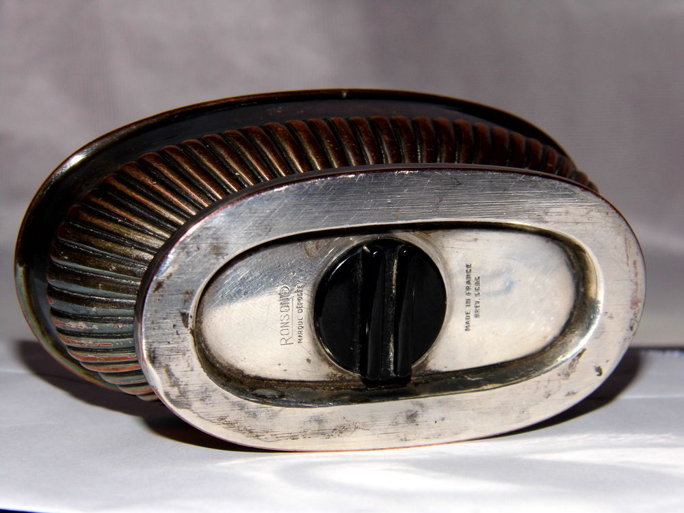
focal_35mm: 106
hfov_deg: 18.5
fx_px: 2095
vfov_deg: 14.0
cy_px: 256
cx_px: 342
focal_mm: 19
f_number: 4.5
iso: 100
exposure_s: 1/60
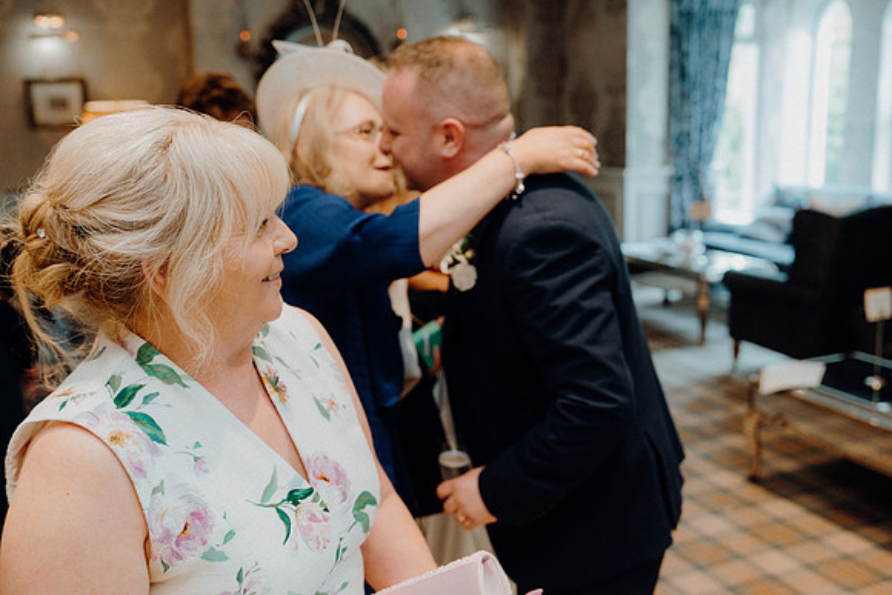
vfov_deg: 35.1
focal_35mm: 38
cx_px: 446
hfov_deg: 50.7
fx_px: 942
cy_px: 298
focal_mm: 38
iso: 1600
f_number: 3.5
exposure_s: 1/160
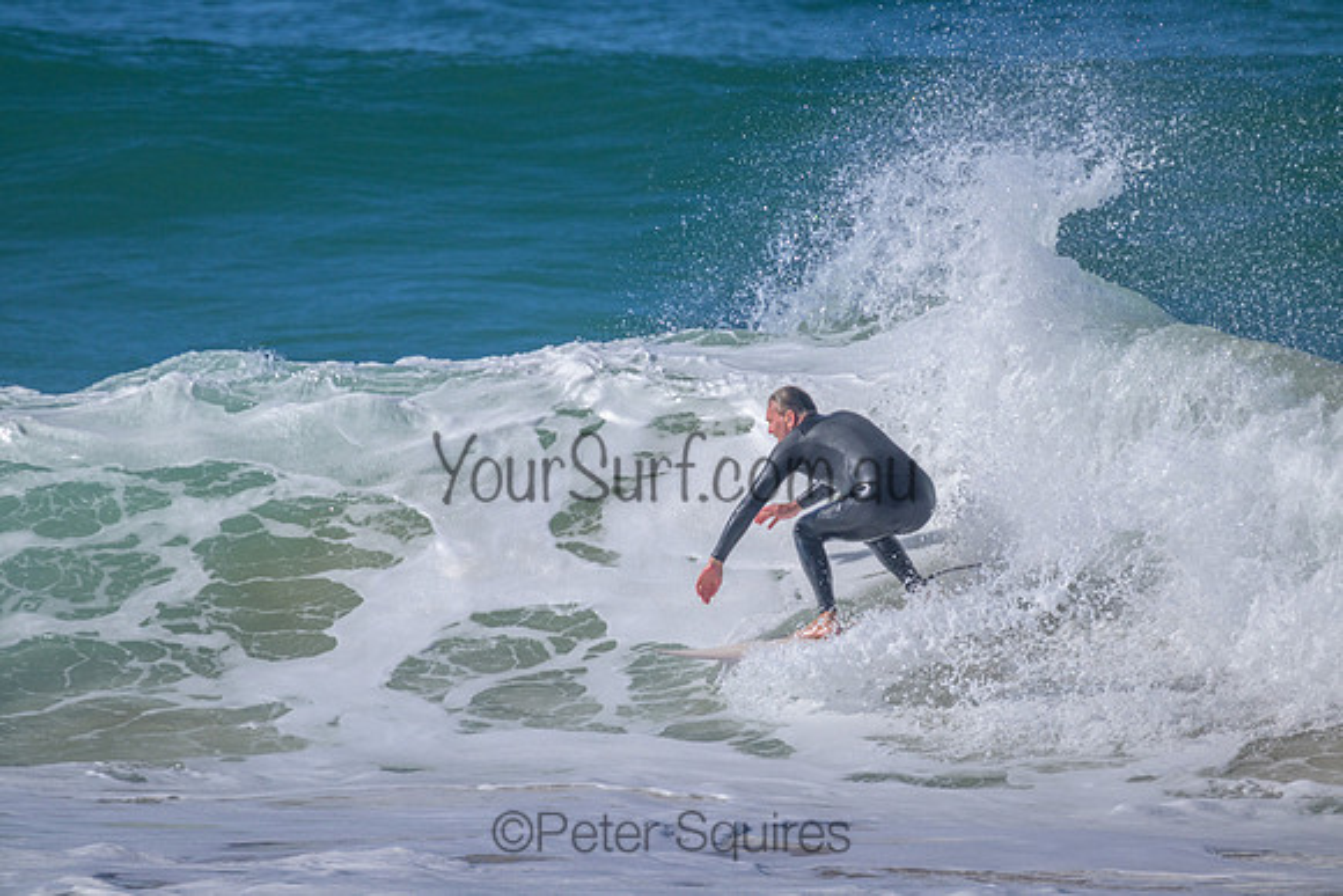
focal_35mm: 800
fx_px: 29850
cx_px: 672
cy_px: 448
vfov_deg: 1.7
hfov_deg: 2.6
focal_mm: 800
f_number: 11
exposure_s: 1/2000
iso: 720
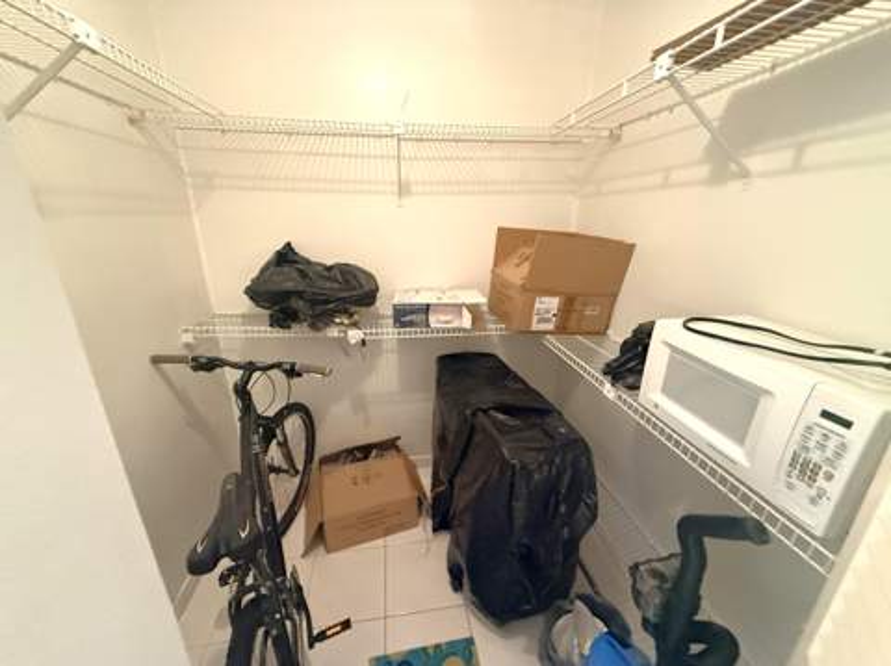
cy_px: 333
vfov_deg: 85.6
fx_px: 360
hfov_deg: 102.1
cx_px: 446
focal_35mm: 14
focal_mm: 2.22
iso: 1000
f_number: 2.2
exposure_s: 1/60
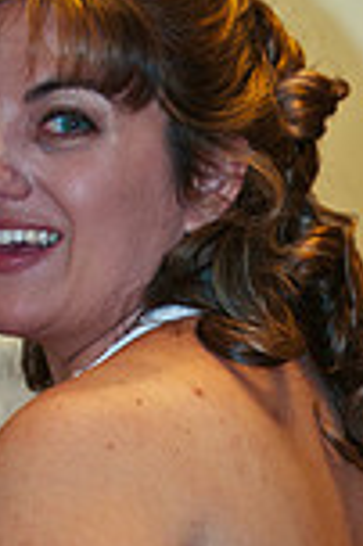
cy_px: 672
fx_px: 5791
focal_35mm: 382
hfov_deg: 3.6
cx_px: 325
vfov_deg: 5.4
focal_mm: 86
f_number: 4
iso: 400
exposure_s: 1/60
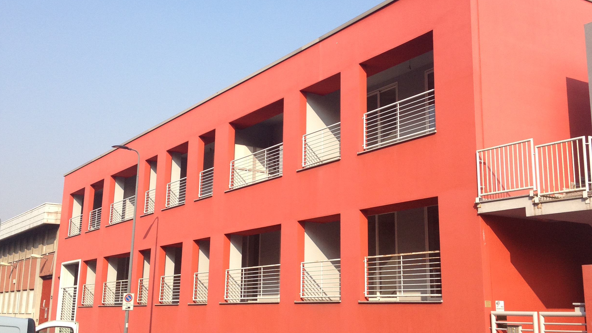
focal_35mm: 51
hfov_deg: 40.6
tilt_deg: +16.4
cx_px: 295
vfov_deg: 23.4
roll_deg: -0.4
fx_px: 801
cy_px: 118
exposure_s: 1/1175
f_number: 2.4
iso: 50
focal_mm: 4.28
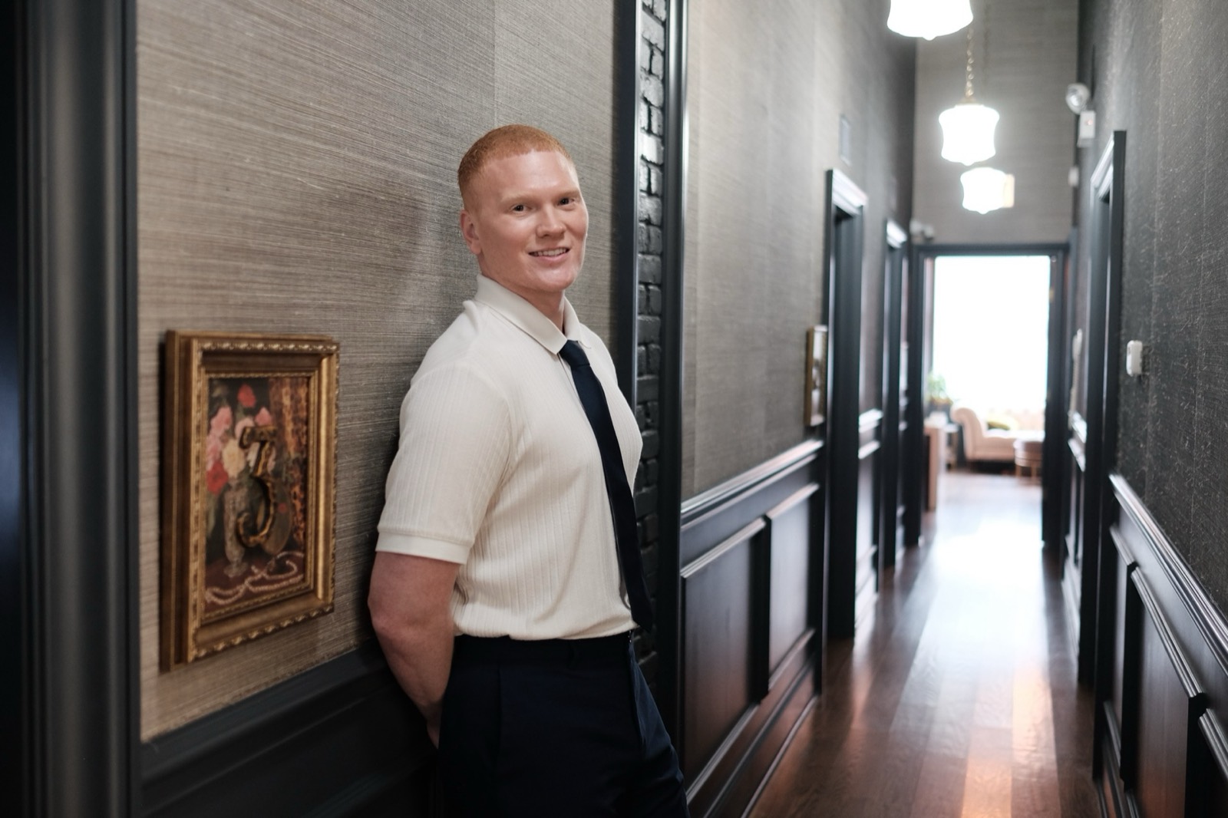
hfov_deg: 54.4
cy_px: 409
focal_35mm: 35
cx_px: 614
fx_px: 1194
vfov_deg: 37.8
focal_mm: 23
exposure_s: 1/60
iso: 640
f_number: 1.4
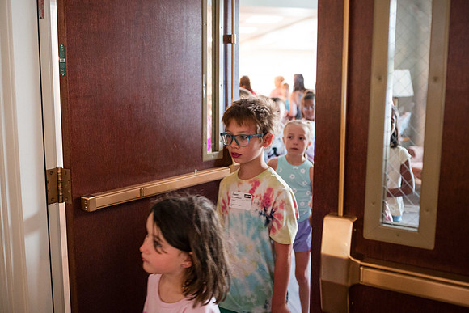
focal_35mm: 38
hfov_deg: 51.2
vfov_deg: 35.4
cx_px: 234
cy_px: 151
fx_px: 490
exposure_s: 1/125
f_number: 2.8
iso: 2800
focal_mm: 35
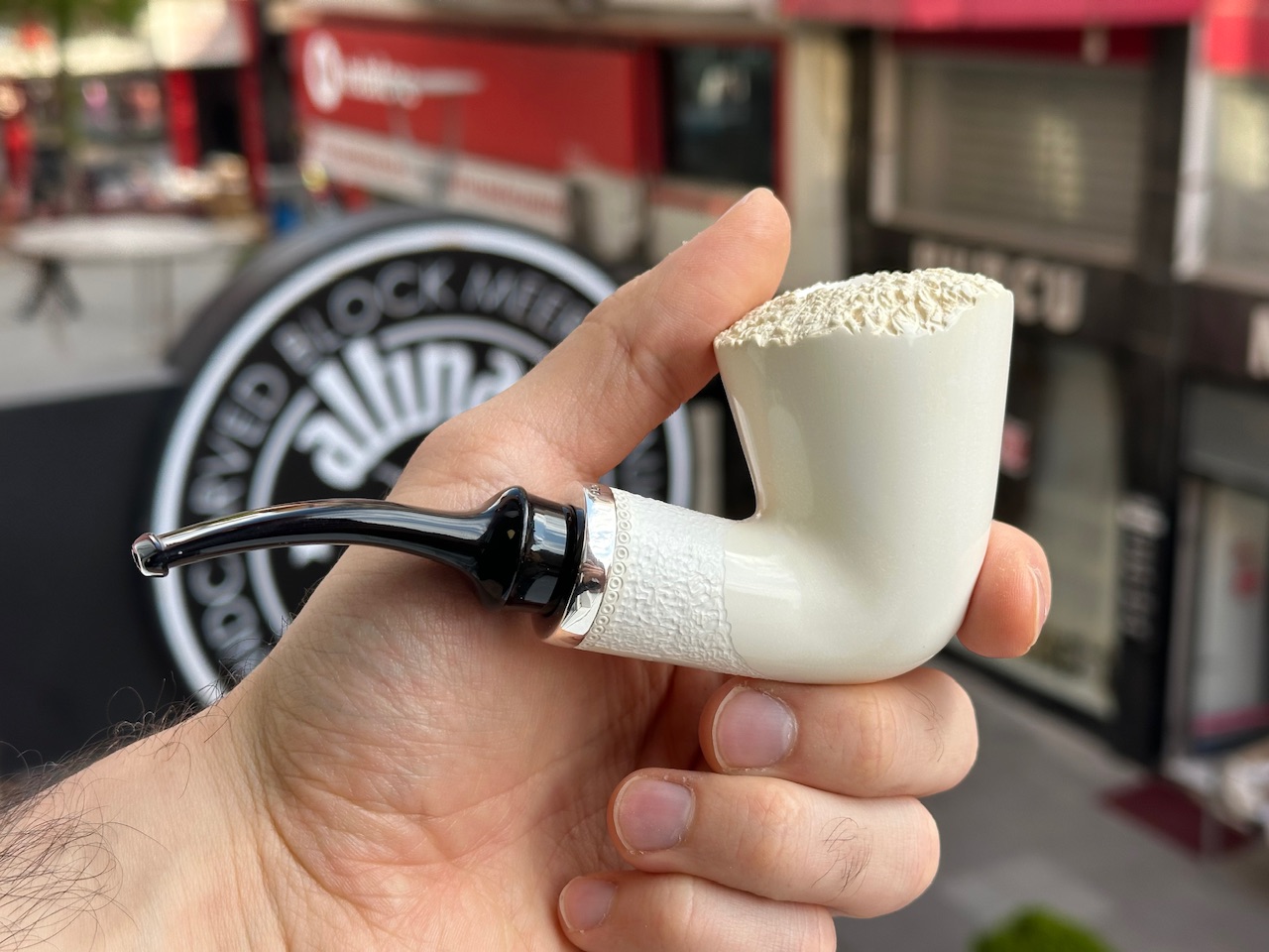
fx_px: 1760
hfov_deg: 39.7
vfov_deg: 30.3
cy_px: 476
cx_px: 634
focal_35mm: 48
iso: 64
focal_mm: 6.86
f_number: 1.78
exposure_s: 1/642
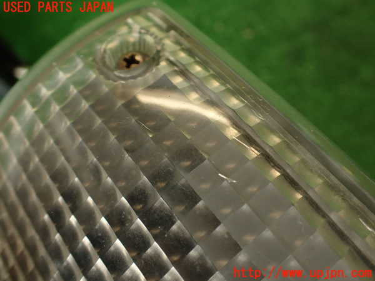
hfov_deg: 60.0
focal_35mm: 30
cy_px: 140
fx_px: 325
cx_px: 188
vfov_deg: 46.8
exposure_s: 1/60
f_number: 2.3
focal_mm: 5.4
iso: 100
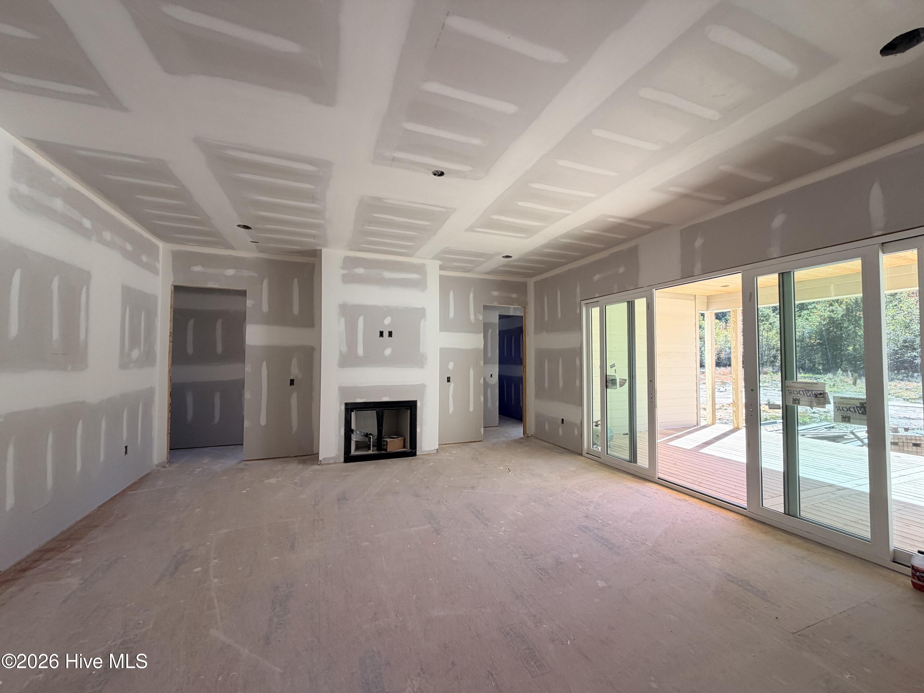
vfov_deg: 85.7
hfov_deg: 102.1
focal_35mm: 14
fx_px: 374
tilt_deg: +1.1
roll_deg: -0.2
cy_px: 346
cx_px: 462
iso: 50
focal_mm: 2.22
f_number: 2.2
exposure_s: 1/145
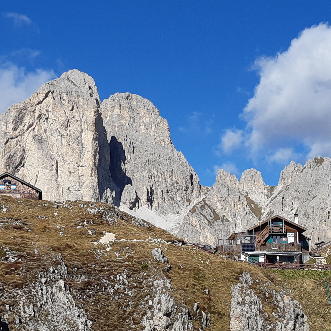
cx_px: 154
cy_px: 166
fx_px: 335
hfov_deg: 52.5
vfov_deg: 52.5
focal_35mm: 31
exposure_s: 1/3086
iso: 40
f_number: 1.7
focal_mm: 3.93
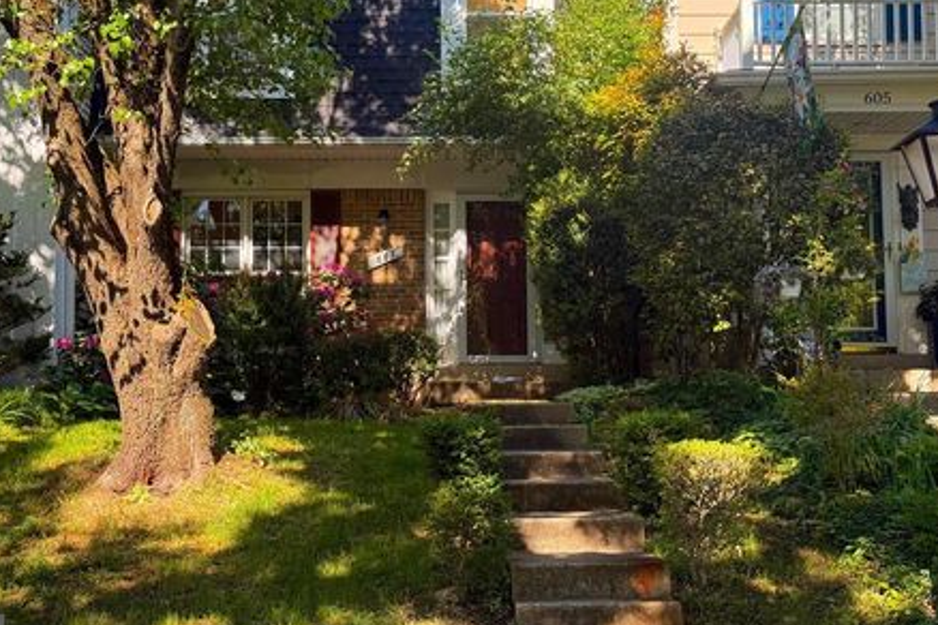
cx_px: 409
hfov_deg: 35.0
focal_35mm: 57
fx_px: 1485
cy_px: 256
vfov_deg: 23.7
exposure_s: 1/747
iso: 64
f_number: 1.78
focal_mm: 6.76
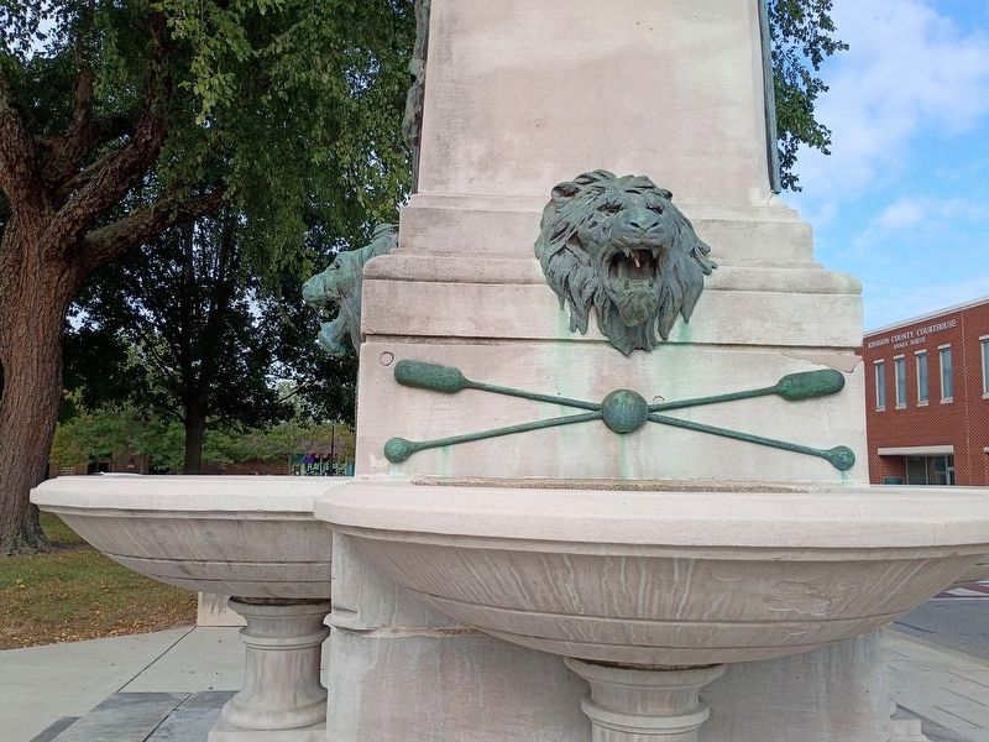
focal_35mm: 29
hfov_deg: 61.7
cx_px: 494
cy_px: 371
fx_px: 829
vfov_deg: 48.2
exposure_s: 1/595
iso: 101
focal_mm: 4.27
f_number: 1.8
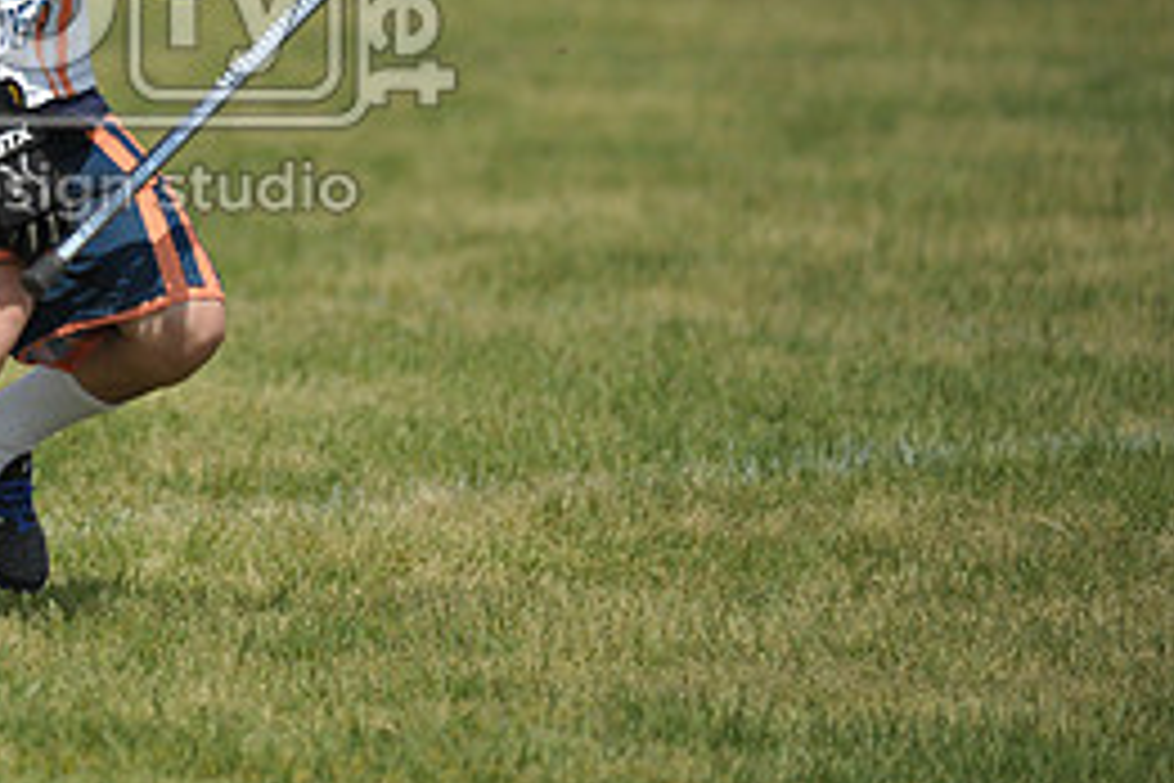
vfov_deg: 2.2
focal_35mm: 622
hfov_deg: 3.3
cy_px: 22
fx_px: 20283
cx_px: -126
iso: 640
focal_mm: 280
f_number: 4
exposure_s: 1/6400
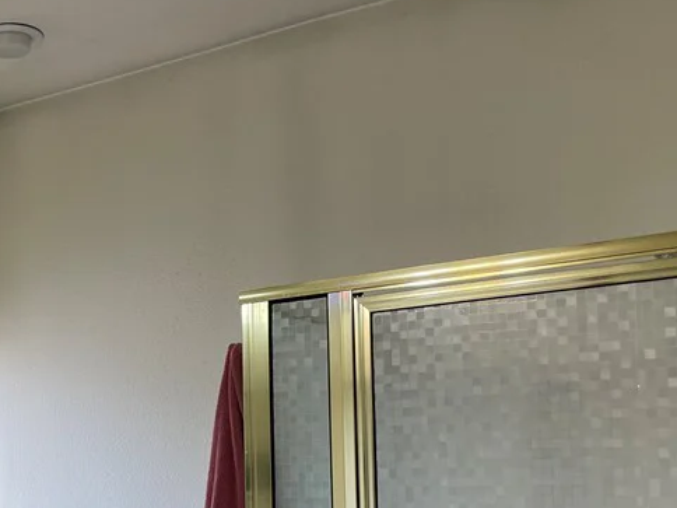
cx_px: 57
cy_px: 472
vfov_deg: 25.6
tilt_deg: +0.9
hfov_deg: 33.0
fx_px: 1076
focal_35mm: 55
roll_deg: +1.1
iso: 64
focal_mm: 4.2
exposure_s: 1/120
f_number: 1.6
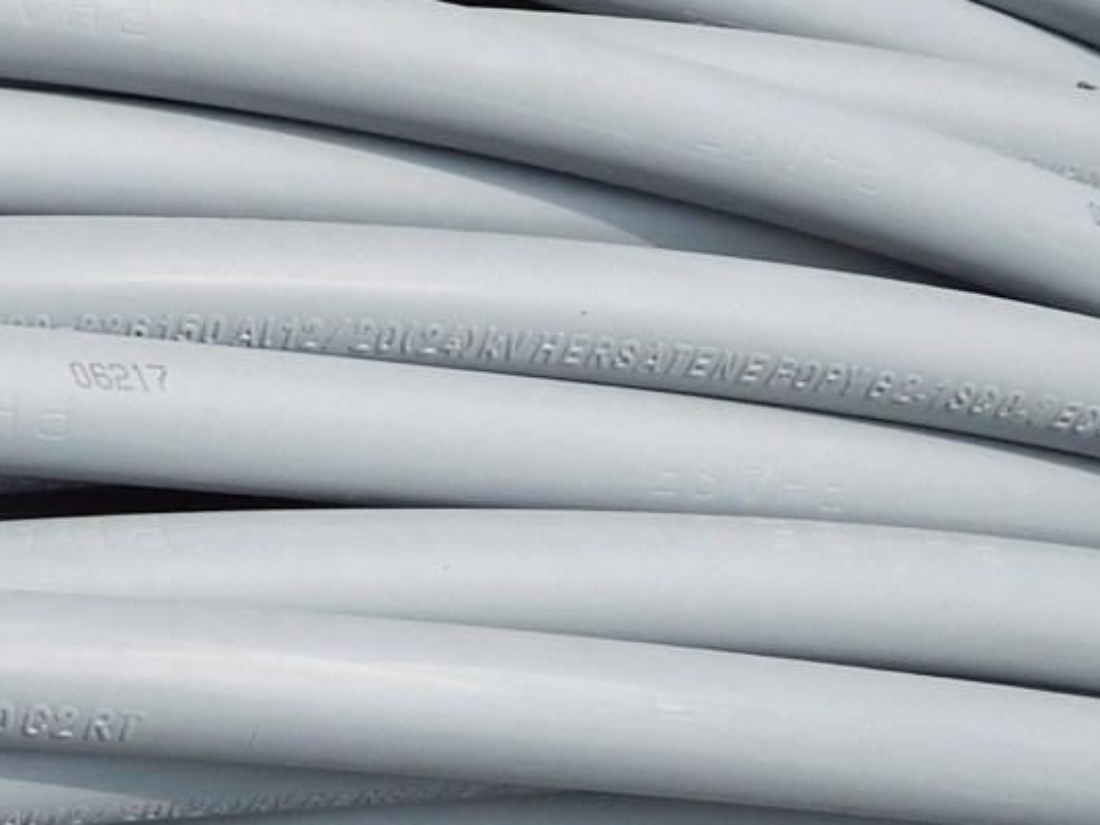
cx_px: -495
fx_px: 2669
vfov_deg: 17.5
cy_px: 550
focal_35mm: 84
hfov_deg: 20.4
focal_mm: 4.5
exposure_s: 1/800
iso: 125
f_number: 3.4
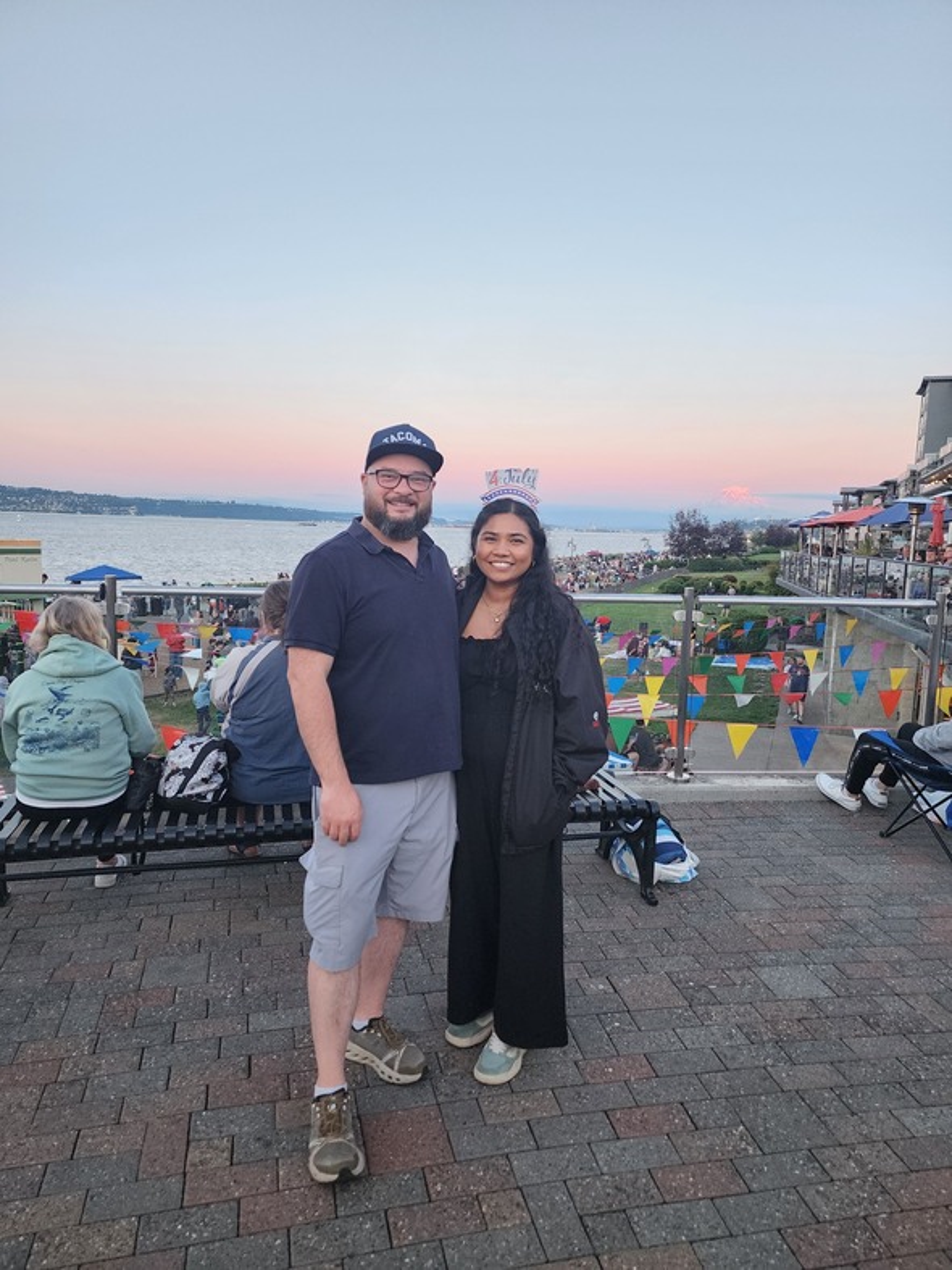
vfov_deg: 73.9
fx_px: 844
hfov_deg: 58.9
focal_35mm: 23
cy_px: 635
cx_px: 476
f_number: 1.8
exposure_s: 1/180
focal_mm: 6.4
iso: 200
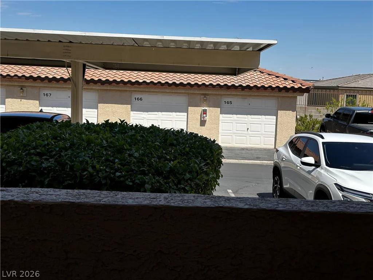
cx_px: 186
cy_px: 140
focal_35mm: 48
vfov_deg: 30.3
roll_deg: -2.4
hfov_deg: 39.7
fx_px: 517
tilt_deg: -5.3
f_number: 1.78
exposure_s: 1/3731
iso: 64
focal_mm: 6.86
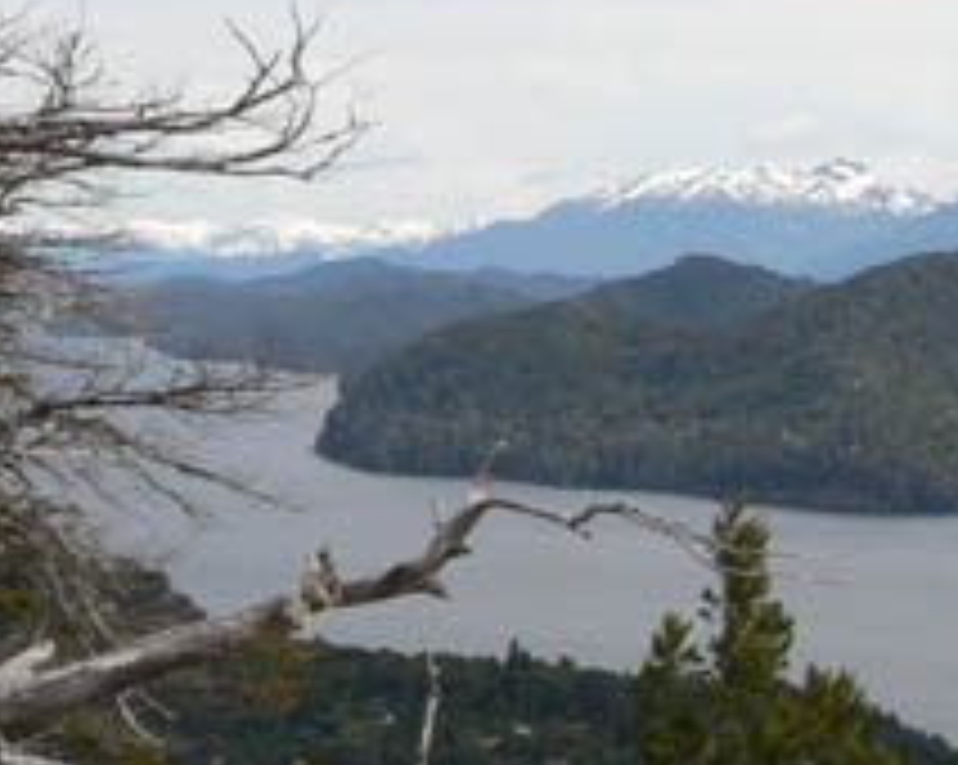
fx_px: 4787
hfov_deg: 11.4
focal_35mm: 169
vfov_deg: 9.1
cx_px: 711
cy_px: 572
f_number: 5
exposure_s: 1/400
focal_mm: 7.7
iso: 80
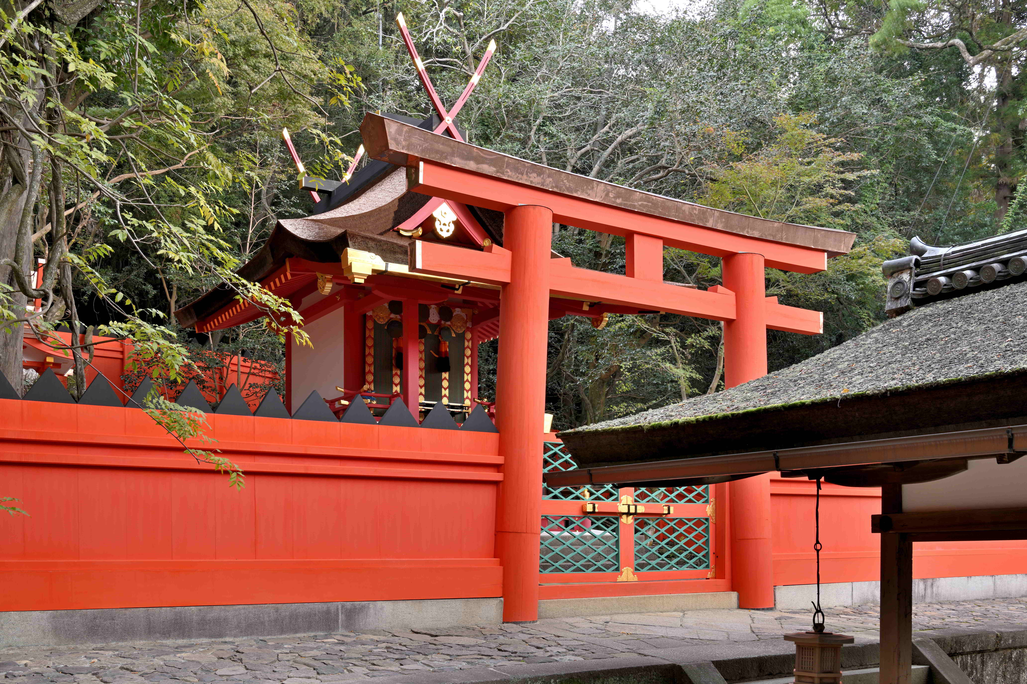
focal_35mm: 35
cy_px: 342
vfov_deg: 37.9
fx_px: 998
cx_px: 514
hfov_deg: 54.4
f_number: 16
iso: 100
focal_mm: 35
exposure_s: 2
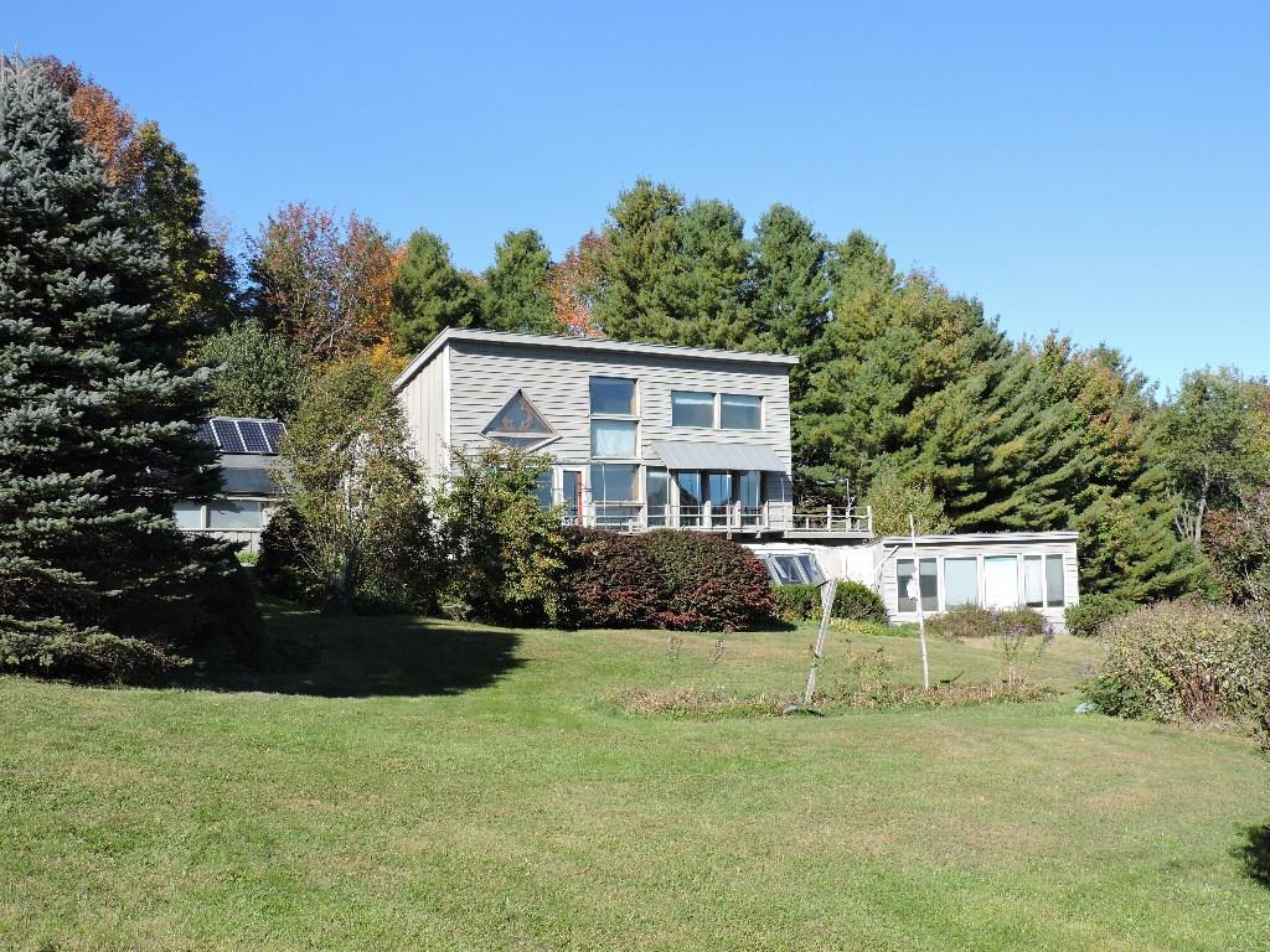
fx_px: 1468
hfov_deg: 46.8
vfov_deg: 36.0
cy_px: 476
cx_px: 635
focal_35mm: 40
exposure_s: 1/800
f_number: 3.3
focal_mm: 7.1
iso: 100
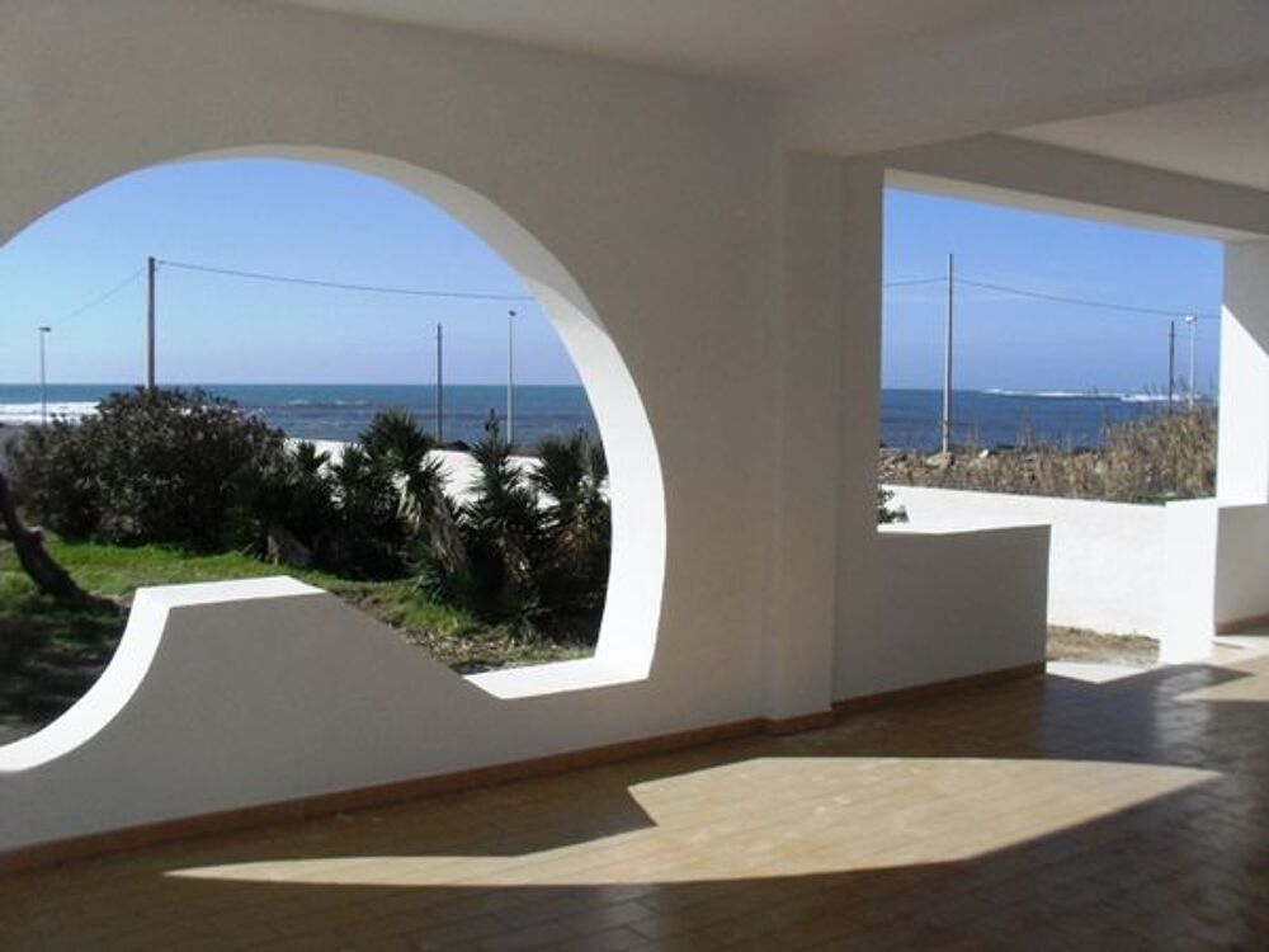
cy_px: 476
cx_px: 634
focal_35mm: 35
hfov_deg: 52.6
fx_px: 1283
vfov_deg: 40.7
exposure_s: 1/750
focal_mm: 6.3
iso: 200
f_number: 8.4
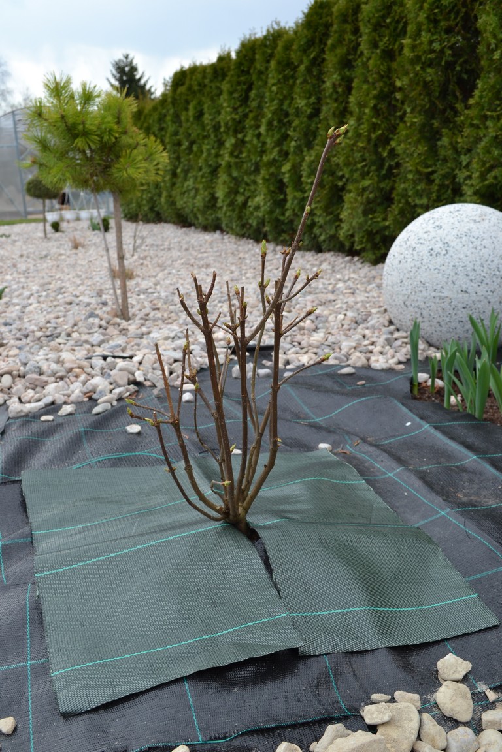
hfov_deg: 36.9
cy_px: 376
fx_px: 753
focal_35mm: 36
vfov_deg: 53.1
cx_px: 251
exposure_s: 1/125
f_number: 8
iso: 220
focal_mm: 24
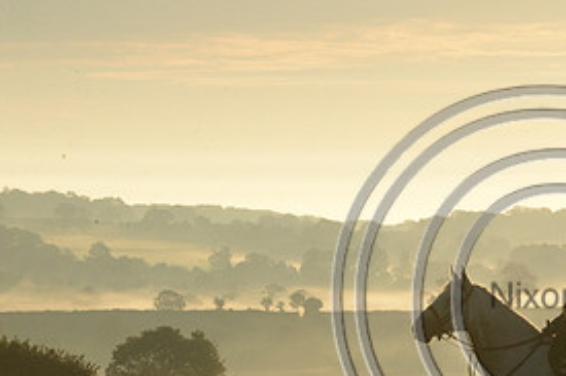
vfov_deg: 3.8
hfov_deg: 5.7
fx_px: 5641
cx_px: 521
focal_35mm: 359
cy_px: 269
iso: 1600
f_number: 20
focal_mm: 170
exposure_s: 1/800
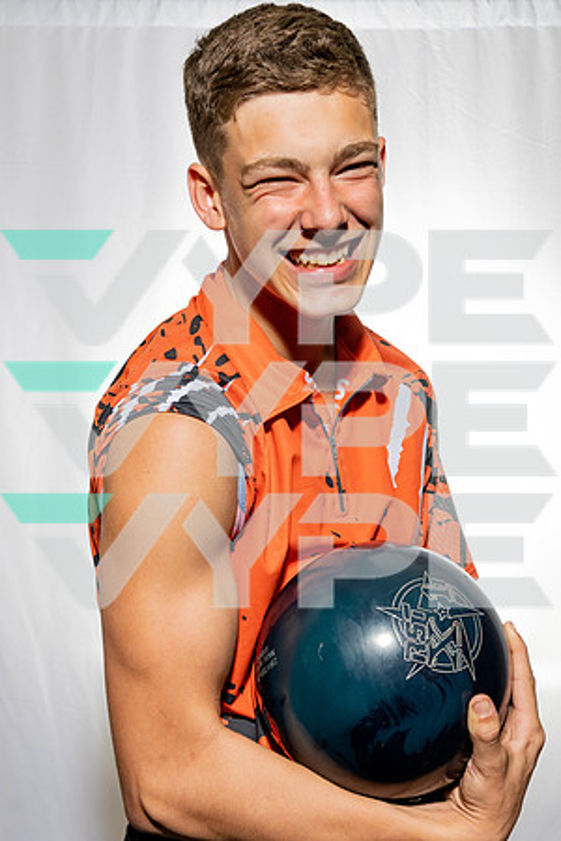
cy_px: 424
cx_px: 280
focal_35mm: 51
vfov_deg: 38.9
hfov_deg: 26.5
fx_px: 1192
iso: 100
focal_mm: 33
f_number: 8
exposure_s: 1/250
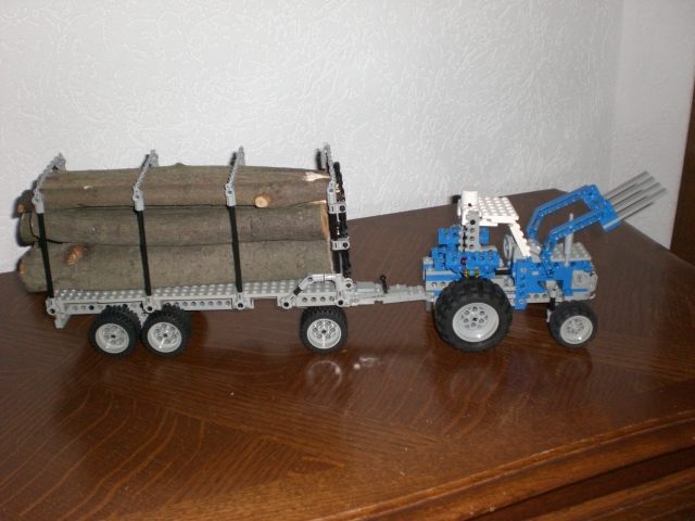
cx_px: 348
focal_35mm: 38
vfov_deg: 37.7
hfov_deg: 49.0
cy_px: 260
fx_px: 763
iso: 200
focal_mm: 6.3
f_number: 3.1
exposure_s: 1/60
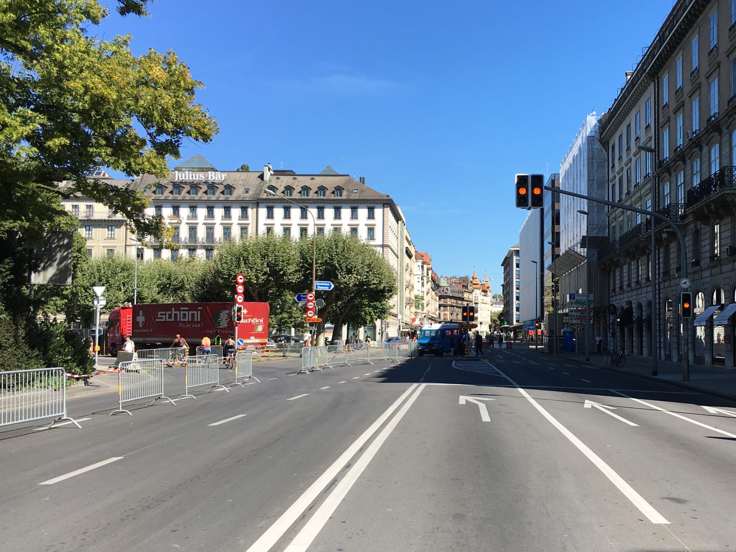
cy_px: 279
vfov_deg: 36.0
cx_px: 485
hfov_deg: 46.1
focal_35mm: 40
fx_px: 850
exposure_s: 1/1166
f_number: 2.2
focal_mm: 4.15
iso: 25
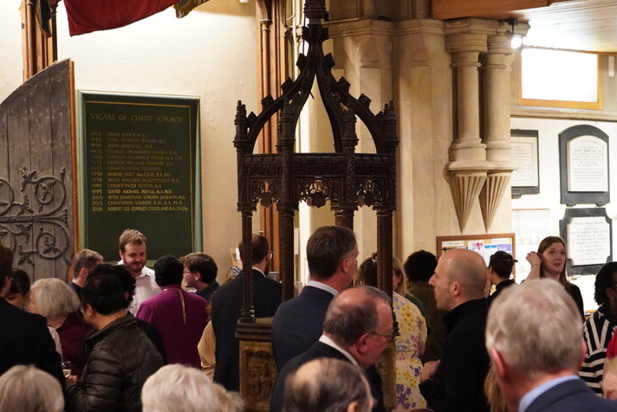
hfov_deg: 21.8
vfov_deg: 14.6
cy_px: 233
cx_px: 341
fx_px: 1605
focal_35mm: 94
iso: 6400
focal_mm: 55
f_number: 4.5
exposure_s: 1/40
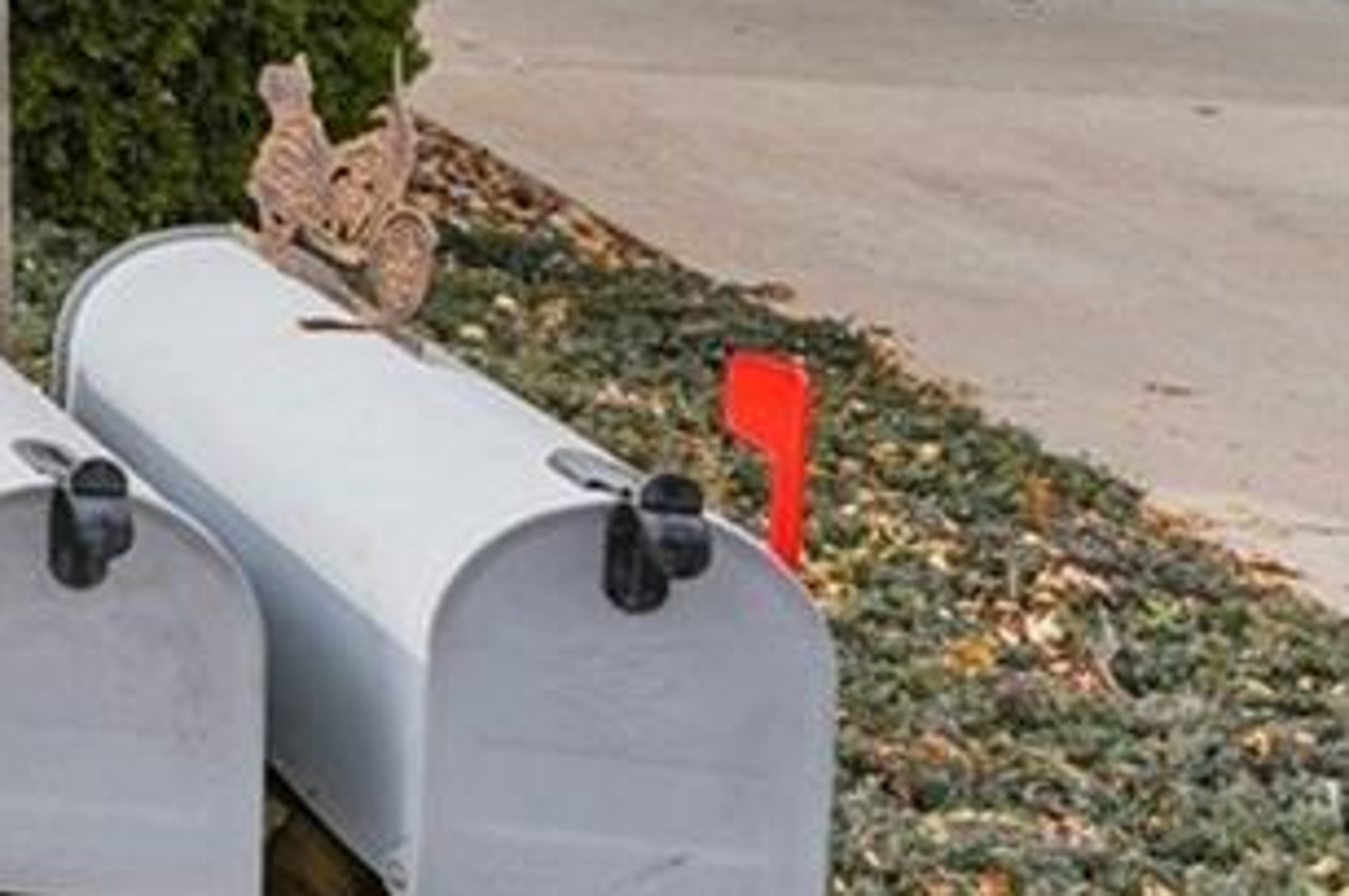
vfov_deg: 16.8
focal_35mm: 73
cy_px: -483
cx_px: -2149
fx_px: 2733
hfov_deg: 13.8
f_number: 8
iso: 100
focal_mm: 14
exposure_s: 1/200
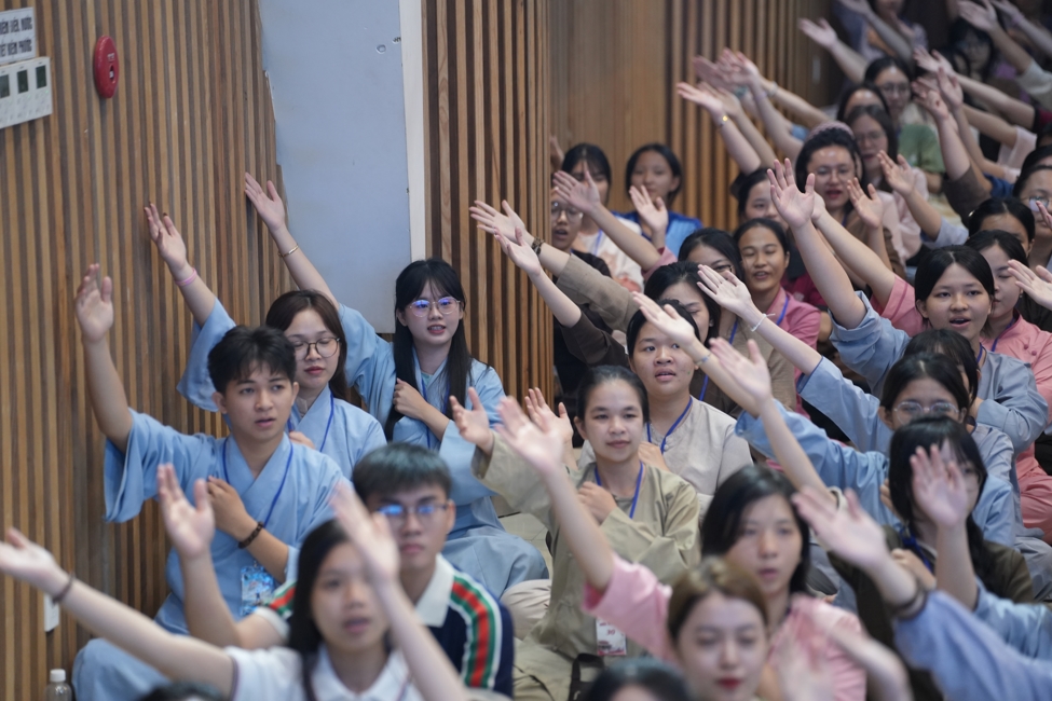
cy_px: 350
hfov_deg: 13.7
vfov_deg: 9.1
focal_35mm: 150
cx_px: 526
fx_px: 4383
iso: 2000
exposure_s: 1/100
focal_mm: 150
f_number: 3.2
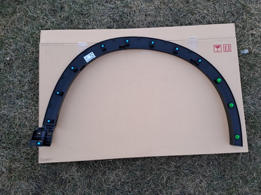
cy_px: 91
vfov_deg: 51.3
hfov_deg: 65.3
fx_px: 203
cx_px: 136
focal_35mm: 27
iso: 32
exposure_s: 1/60
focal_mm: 4.65
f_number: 1.8
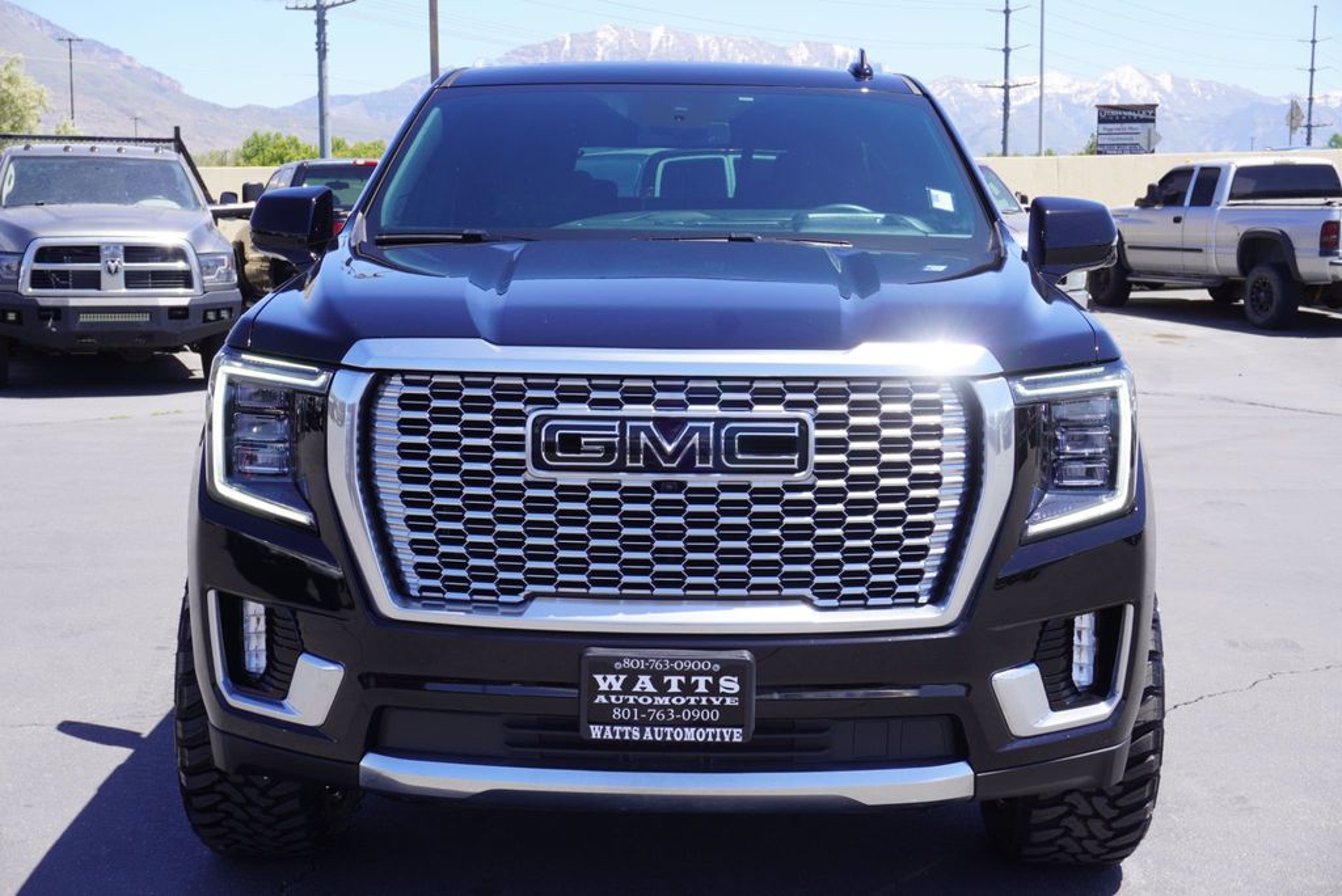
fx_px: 1790
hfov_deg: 41.1
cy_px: 448
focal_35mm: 48
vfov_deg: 28.1
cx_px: 671
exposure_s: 1/100
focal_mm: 32
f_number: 9
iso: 100
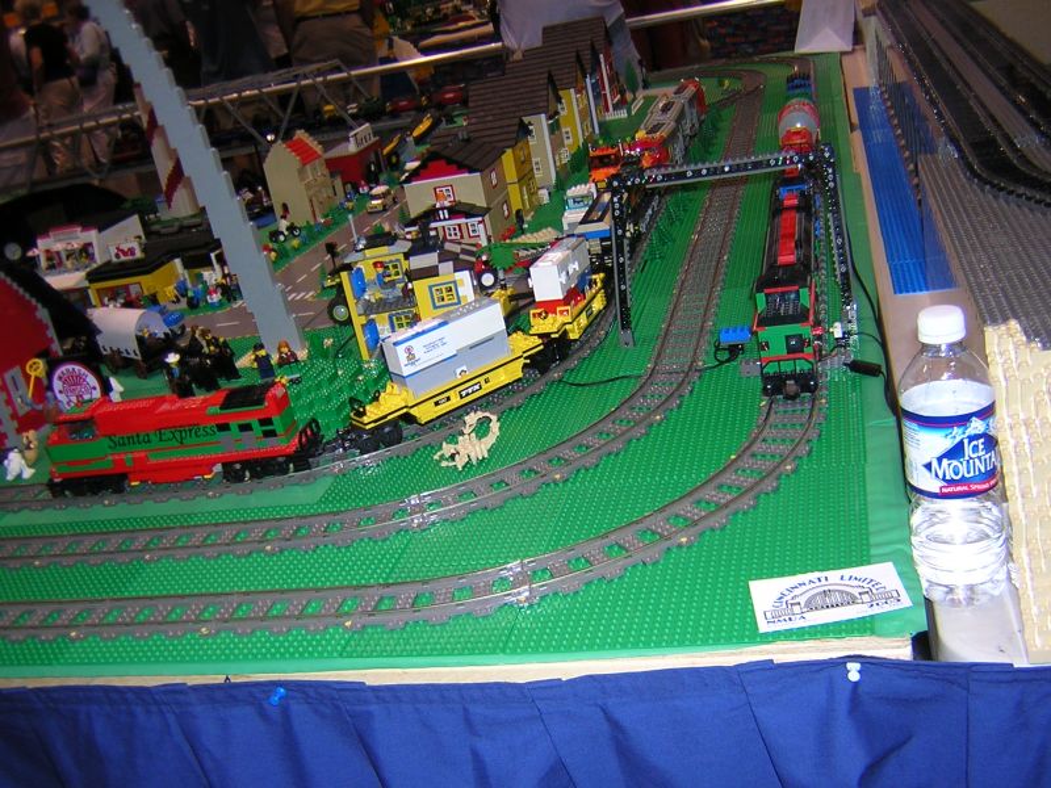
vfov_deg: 39.7
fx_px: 1093
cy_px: 394
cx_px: 526
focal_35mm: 36
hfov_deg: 51.4
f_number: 2.6
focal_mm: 4.7
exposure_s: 1/60.1
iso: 100
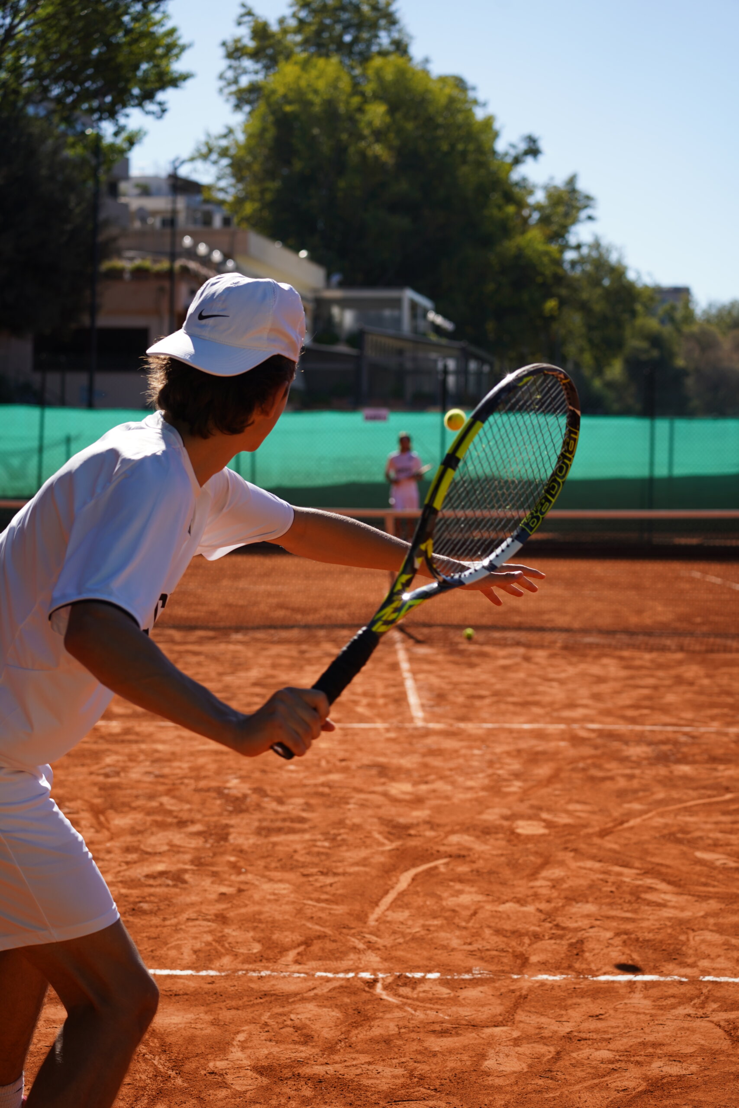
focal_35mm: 70
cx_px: 370
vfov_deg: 28.8
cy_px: 554
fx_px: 2155
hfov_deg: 19.5
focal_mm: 70
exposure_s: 1/500
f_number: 5
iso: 100
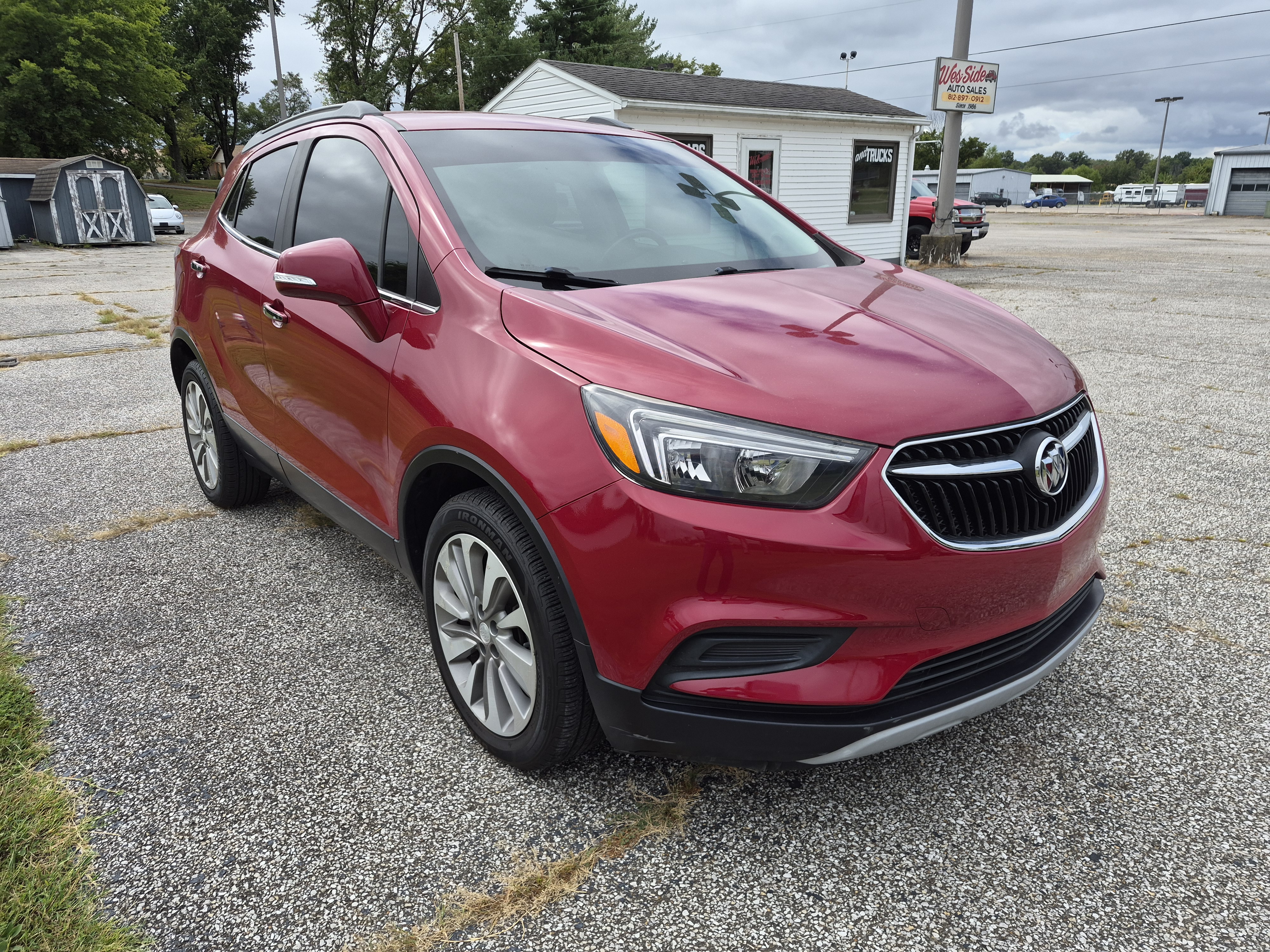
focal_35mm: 23
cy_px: 476
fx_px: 844
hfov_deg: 73.9
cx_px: 635
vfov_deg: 58.9
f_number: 1.8
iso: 80
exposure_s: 1/3672
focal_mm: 5.4
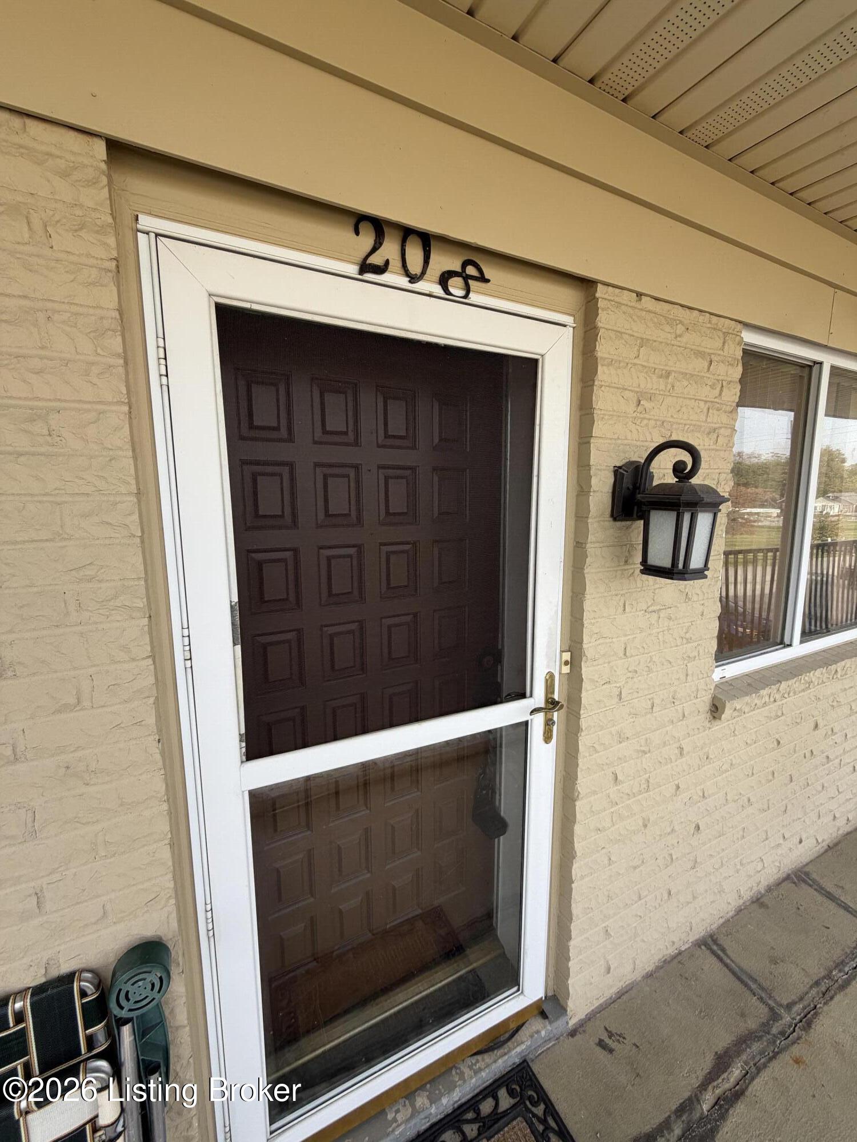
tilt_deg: -9.6
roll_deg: -0.8
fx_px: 462
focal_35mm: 14
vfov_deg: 102.1
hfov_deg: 85.7
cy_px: 571
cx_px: 428
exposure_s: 1/419
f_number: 2.2
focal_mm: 2.22
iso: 64
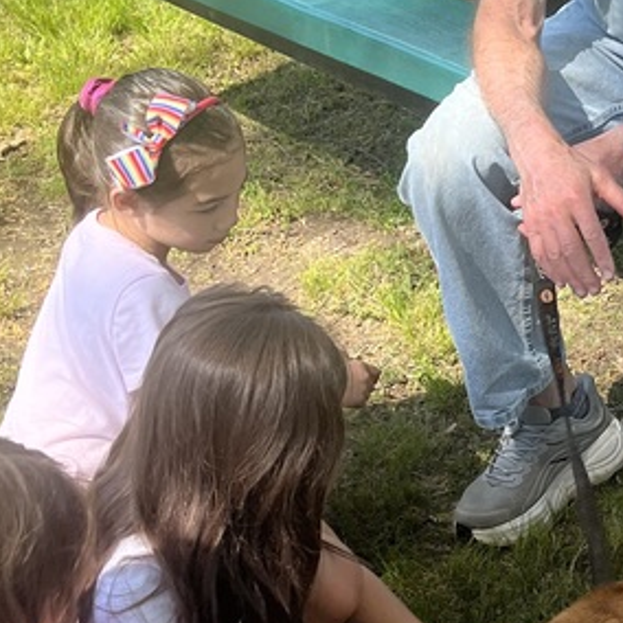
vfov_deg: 20.9
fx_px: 1690
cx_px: 649
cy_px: 301
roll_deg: -1.0
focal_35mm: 83
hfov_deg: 20.1
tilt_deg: -27.4
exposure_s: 1/951
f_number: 1.6
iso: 50
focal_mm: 5.1
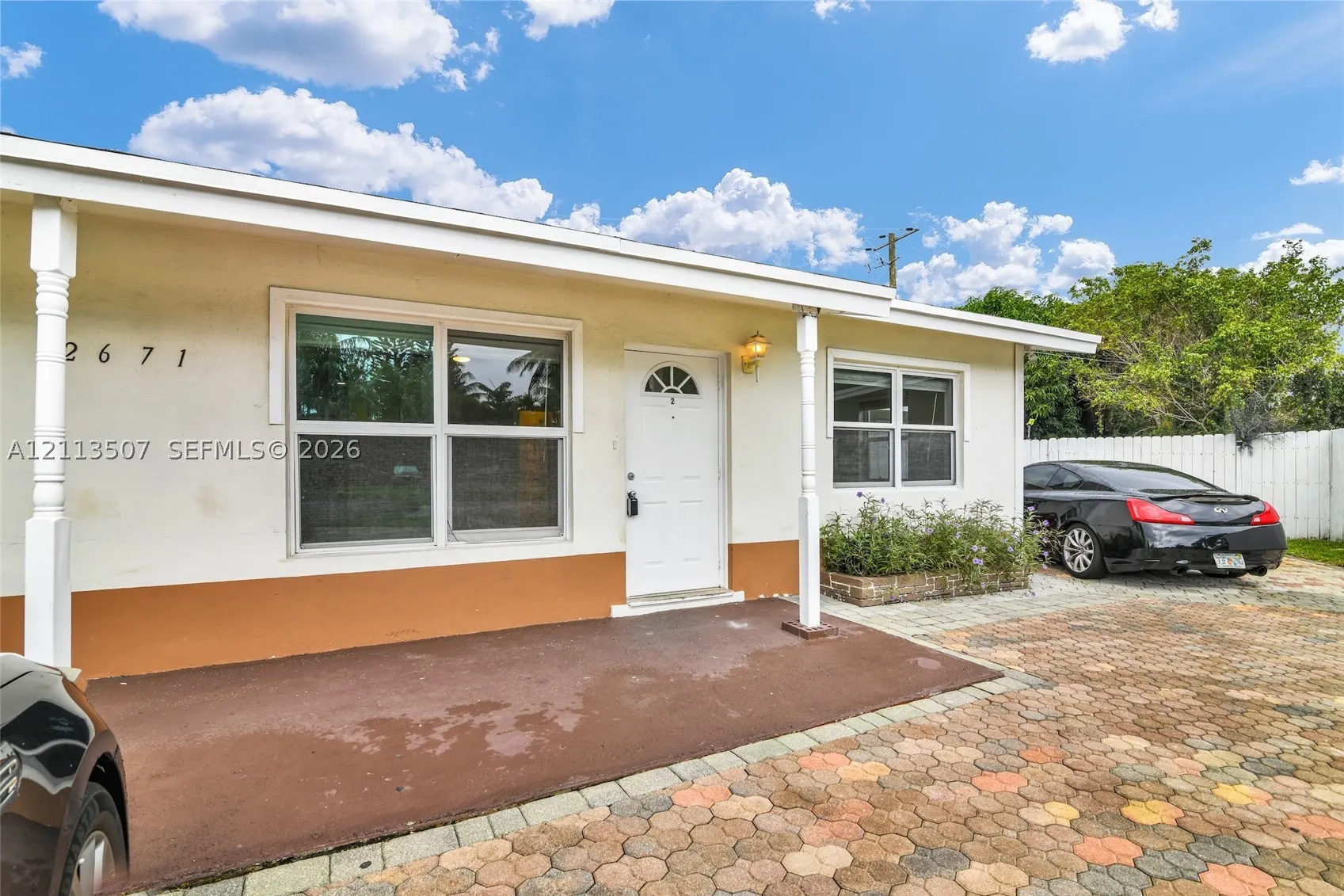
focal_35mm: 16
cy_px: 448
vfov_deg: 73.7
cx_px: 672
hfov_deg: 96.7
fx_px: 597
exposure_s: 1/125
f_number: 11
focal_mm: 16
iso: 200
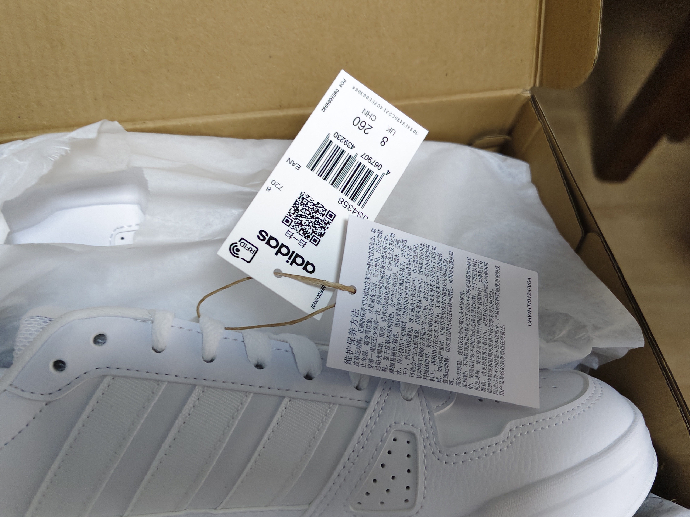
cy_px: 264
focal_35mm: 29
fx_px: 578
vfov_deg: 48.2
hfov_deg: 61.7
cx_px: 347
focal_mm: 5.56
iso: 189
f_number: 1.88
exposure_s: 1/50
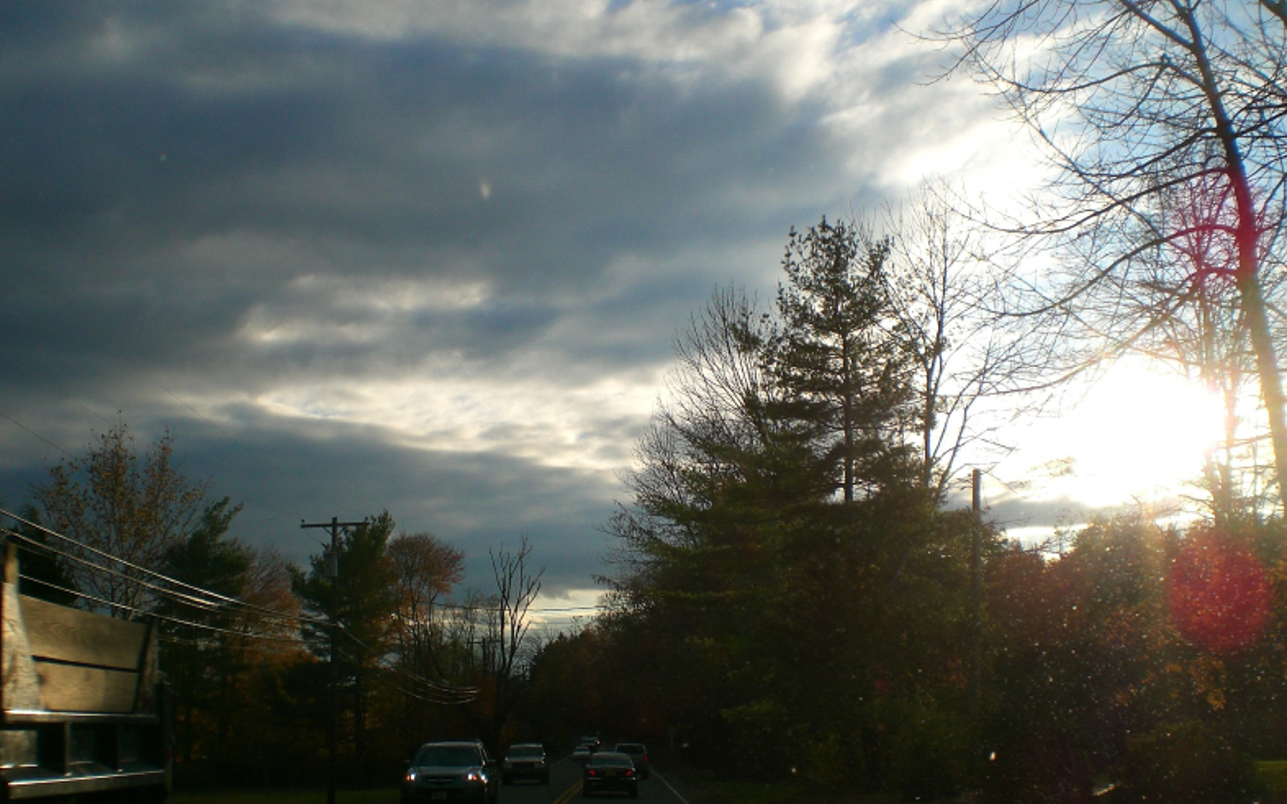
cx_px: 640
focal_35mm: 41
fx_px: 1438
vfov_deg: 31.1
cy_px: 488
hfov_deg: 48.2
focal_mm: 6.3
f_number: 4.4
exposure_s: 1/640
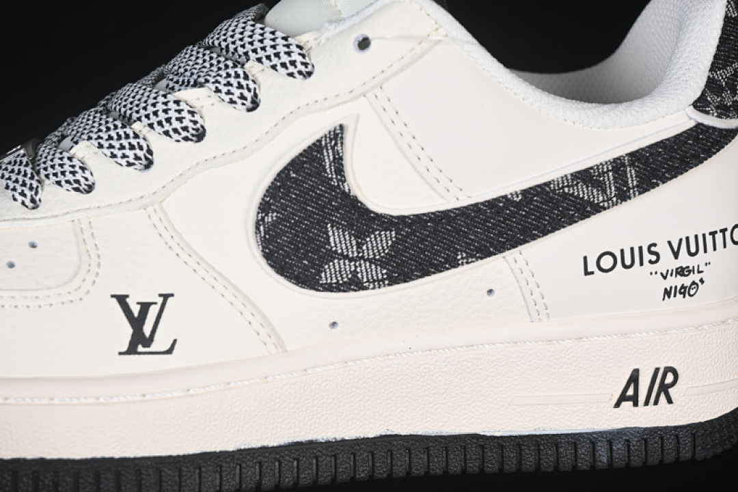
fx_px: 1537
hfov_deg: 27.0
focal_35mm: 75
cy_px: 246
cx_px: 369
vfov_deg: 18.2
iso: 160
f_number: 7.1
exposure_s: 1/80
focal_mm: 50
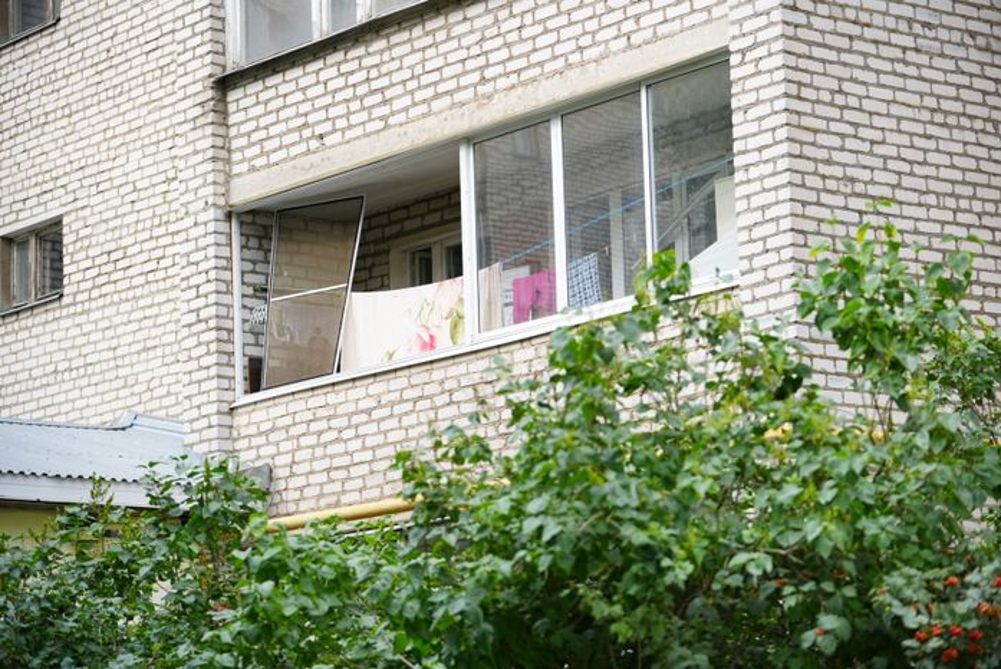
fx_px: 2922
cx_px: 500
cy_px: 334
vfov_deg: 13.1
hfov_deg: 19.4
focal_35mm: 105
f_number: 3.2
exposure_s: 1/1000
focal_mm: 105
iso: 400
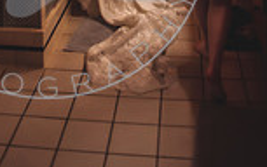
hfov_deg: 28.6
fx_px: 524
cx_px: 126
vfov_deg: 14.2
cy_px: -195
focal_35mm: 72
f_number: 2.8
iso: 100
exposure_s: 1/200
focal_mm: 24
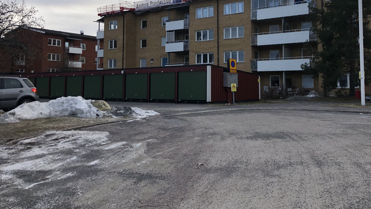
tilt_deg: +6.2
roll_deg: -1.4
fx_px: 364
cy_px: 57
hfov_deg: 53.6
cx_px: 224
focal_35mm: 37
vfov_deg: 31.5
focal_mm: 4
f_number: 1.8
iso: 20
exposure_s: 1/787
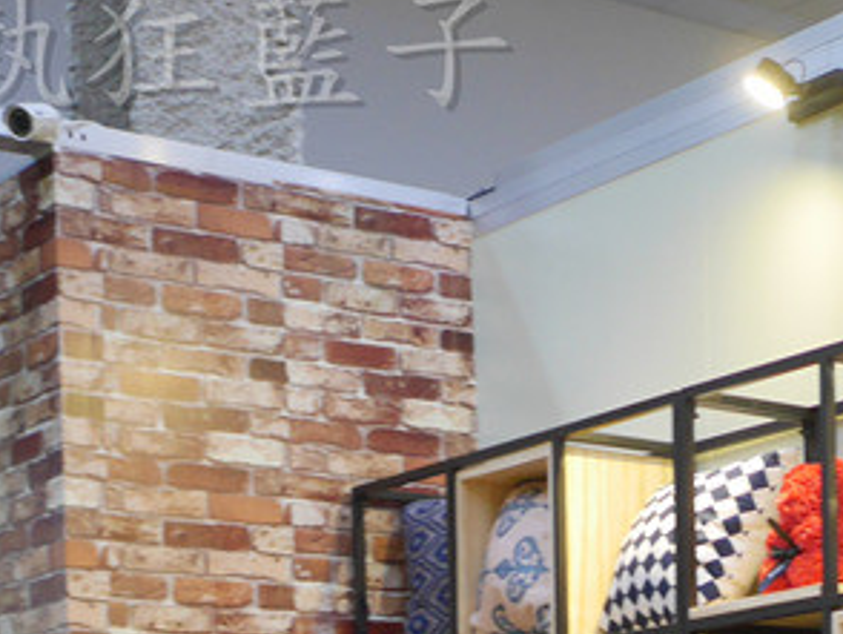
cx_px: 1041
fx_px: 2486
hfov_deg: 18.2
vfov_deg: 13.5
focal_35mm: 102
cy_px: 998
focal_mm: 15
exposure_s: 1/60
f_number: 1.7
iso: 640
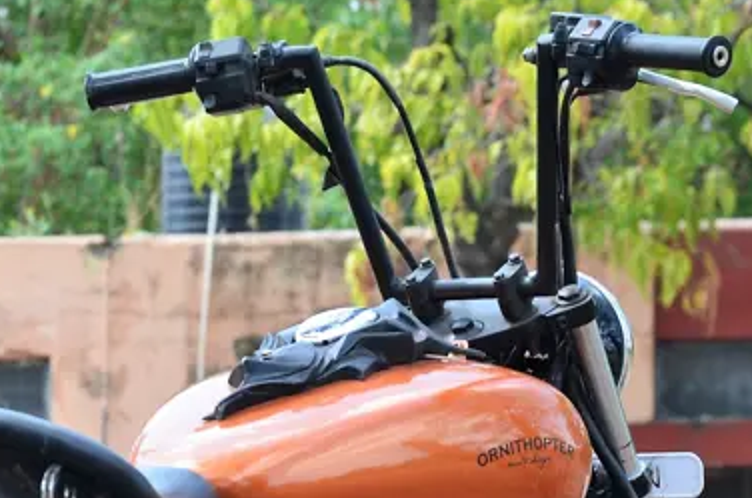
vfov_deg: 4.3
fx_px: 6587
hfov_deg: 6.5
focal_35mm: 316
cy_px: 432
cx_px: 220
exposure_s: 1/60
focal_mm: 110
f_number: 10
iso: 250
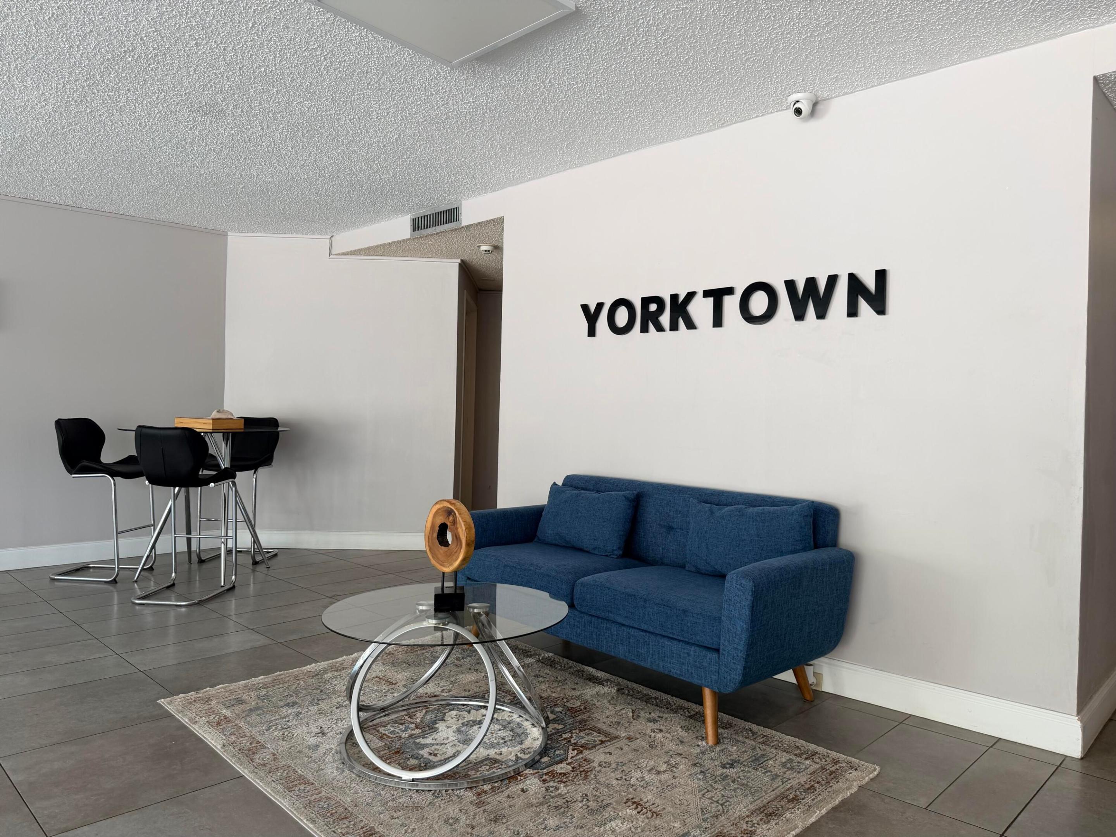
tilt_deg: -0.8
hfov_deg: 71.6
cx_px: 558
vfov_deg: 56.8
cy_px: 418
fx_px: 774
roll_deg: -0.7
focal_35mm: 24
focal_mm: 6.76
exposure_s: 1/121
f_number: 1.78
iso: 64
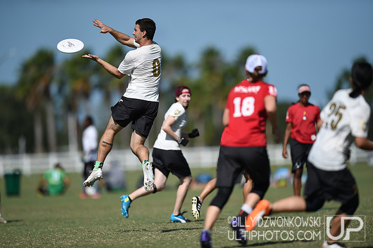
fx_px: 4142
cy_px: 124
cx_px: 186
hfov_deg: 5.2
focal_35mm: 400
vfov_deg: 3.4
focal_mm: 400
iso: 200
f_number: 2.8
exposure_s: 1/8000
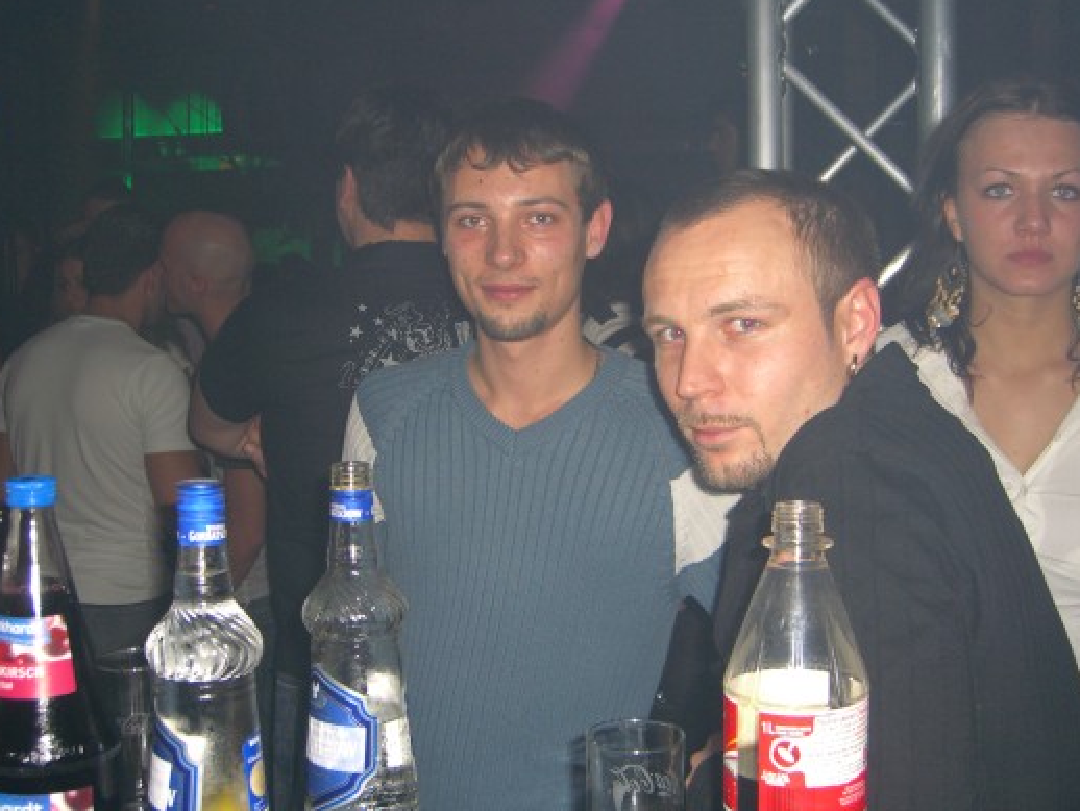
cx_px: 544
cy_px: 379
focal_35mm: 44
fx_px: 1373
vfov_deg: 32.9
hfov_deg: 42.9
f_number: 2.8
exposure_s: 1/60
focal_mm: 7.9
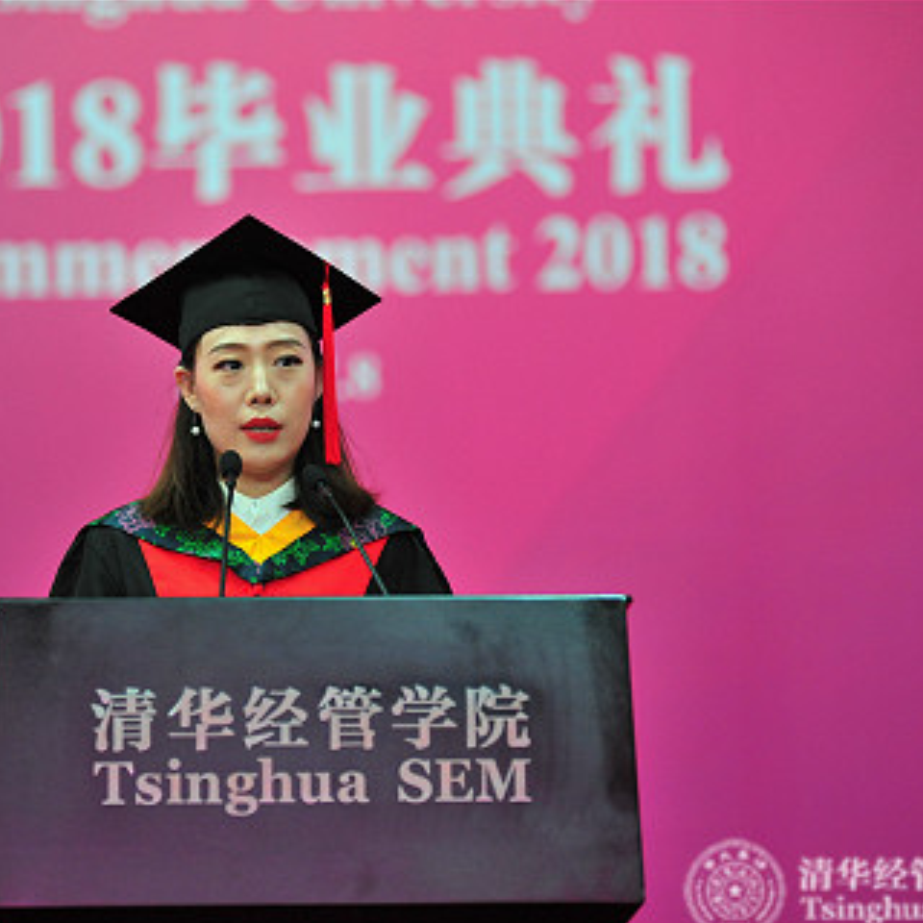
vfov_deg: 10.5
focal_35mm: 166
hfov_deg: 10.5
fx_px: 5008
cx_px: 340
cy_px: 476
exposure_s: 1/160
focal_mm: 125
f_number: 4
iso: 2500
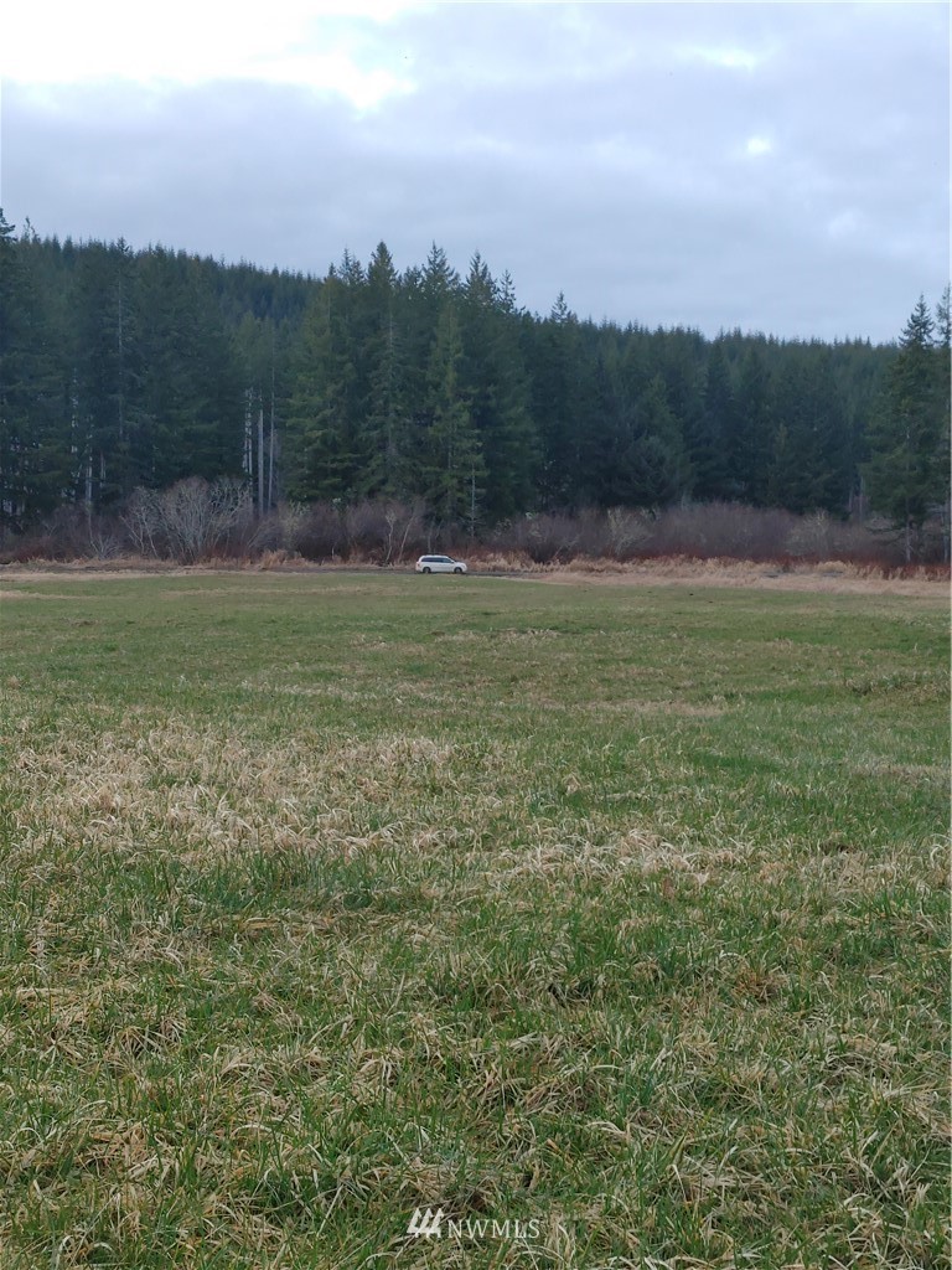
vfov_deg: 36.8
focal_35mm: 52
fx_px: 1907
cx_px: 476
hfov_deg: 28.0
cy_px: 635
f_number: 1.8
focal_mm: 4.81
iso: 100
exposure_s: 1/120
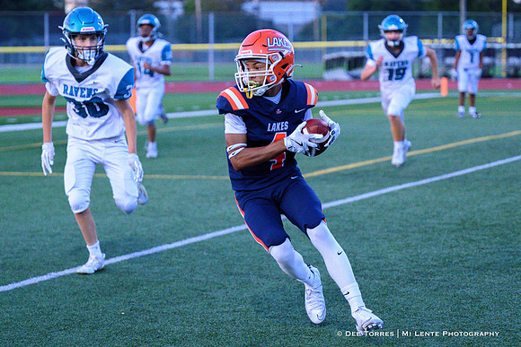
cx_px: 276
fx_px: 2099
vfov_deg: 9.5
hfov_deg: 14.1
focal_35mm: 145
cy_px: 198
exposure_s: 1/1600
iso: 7200
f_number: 4
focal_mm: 125
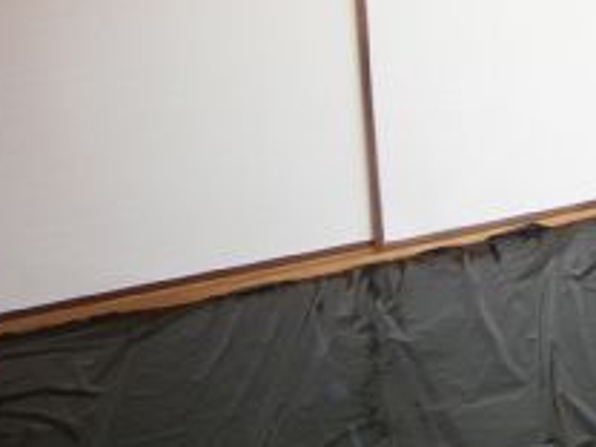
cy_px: -166
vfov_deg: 17.1
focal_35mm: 80
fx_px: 1377
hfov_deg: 22.3
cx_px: 736
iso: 80
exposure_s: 1/40
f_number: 2.8
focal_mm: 4.7
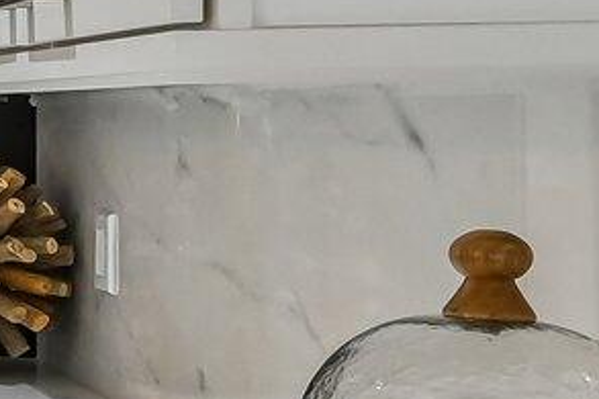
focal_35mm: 98
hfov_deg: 11.4
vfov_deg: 13.9
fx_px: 1630
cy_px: 124
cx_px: -1214
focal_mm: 14
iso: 3200
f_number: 8
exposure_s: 1/320
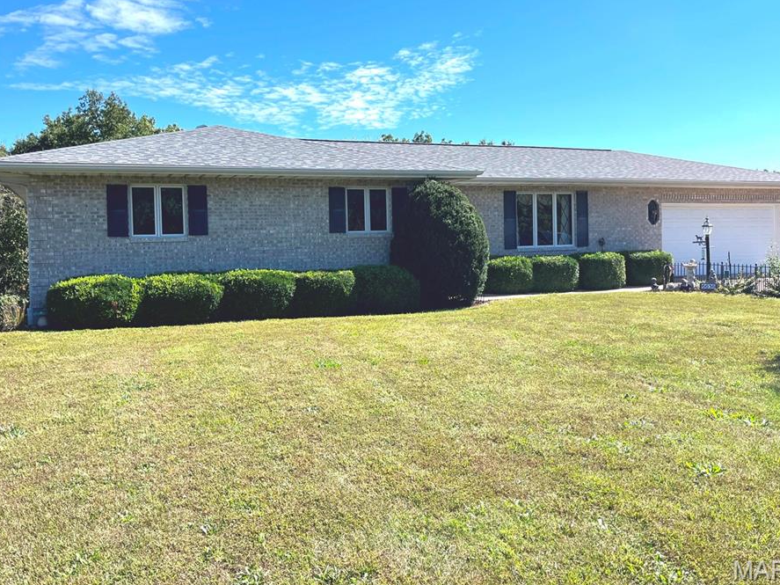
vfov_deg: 46.7
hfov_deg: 59.9
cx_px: 371
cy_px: 251
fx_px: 676
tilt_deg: -1.5
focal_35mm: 30
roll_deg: +1.7
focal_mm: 5.1
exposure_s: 1/2755
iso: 50
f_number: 1.6
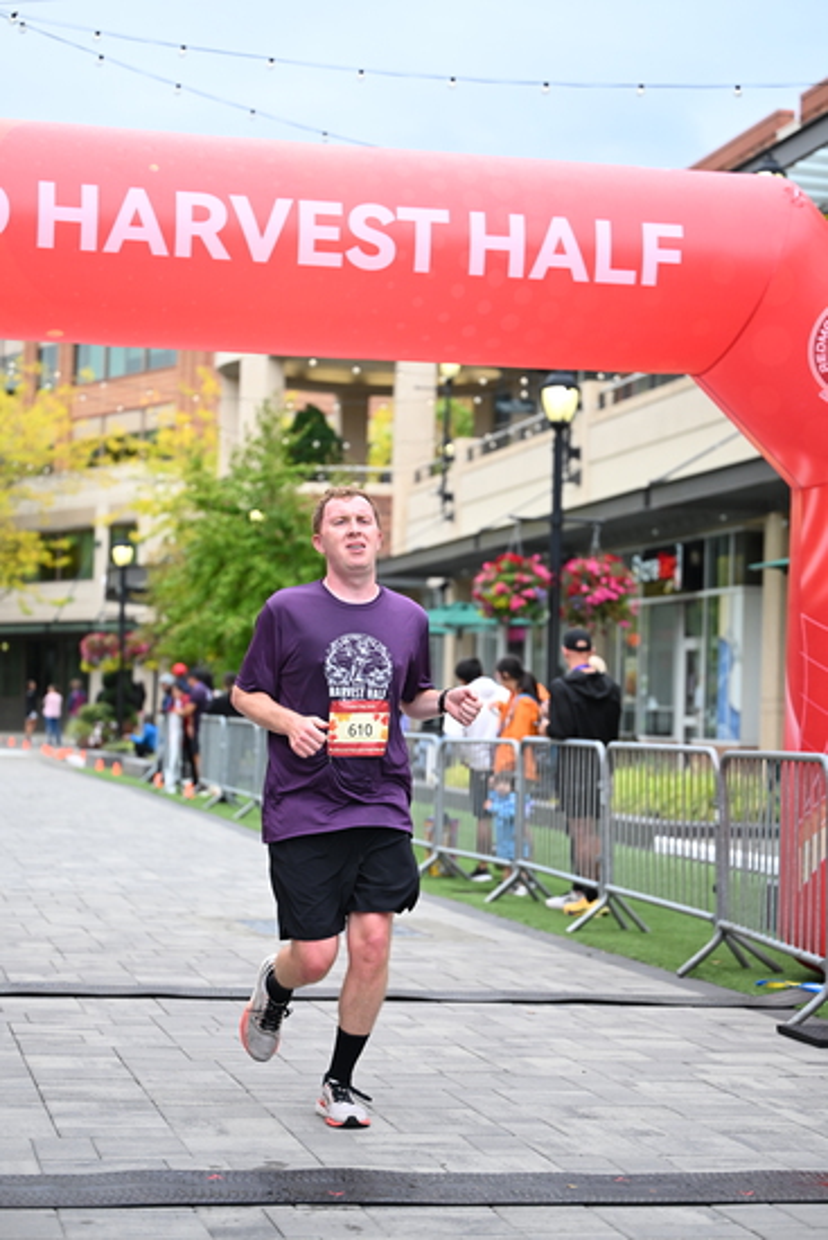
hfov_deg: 19.5
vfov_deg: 28.8
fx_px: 2413
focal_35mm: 70
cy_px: 620
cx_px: 414
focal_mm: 70
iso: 800
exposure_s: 1/2000
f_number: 2.8
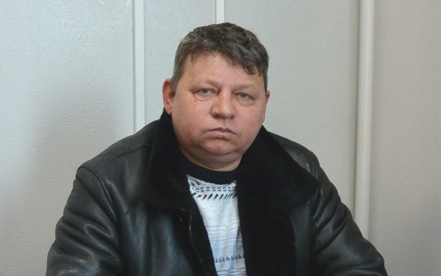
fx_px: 361
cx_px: 221
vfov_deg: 41.9
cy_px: 133
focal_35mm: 30
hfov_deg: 62.9
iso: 800
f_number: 3.5
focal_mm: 11
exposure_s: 1/60
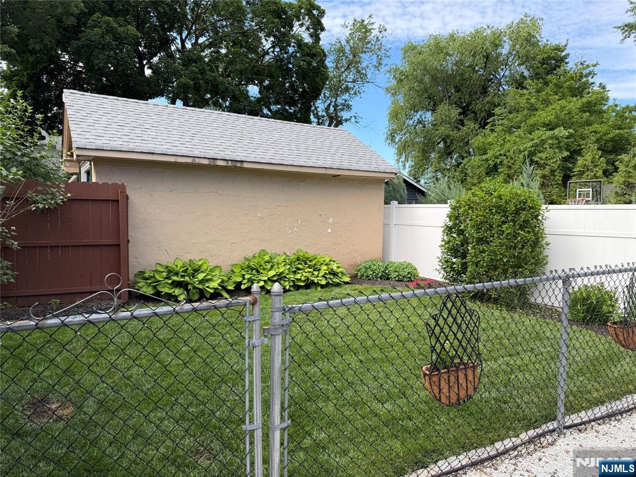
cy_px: 238
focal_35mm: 24
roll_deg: -2.2
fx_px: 441
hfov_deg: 71.6
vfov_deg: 56.8
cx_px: 318
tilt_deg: -1.0
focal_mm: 6.76
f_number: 1.78
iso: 80
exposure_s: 1/1314
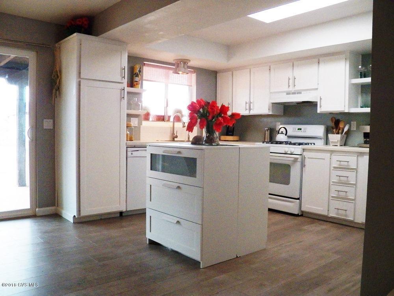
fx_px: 353
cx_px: 197
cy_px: 148
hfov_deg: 58.4
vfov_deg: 45.4
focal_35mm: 31
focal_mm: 5.5
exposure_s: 1/500
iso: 800
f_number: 2.8
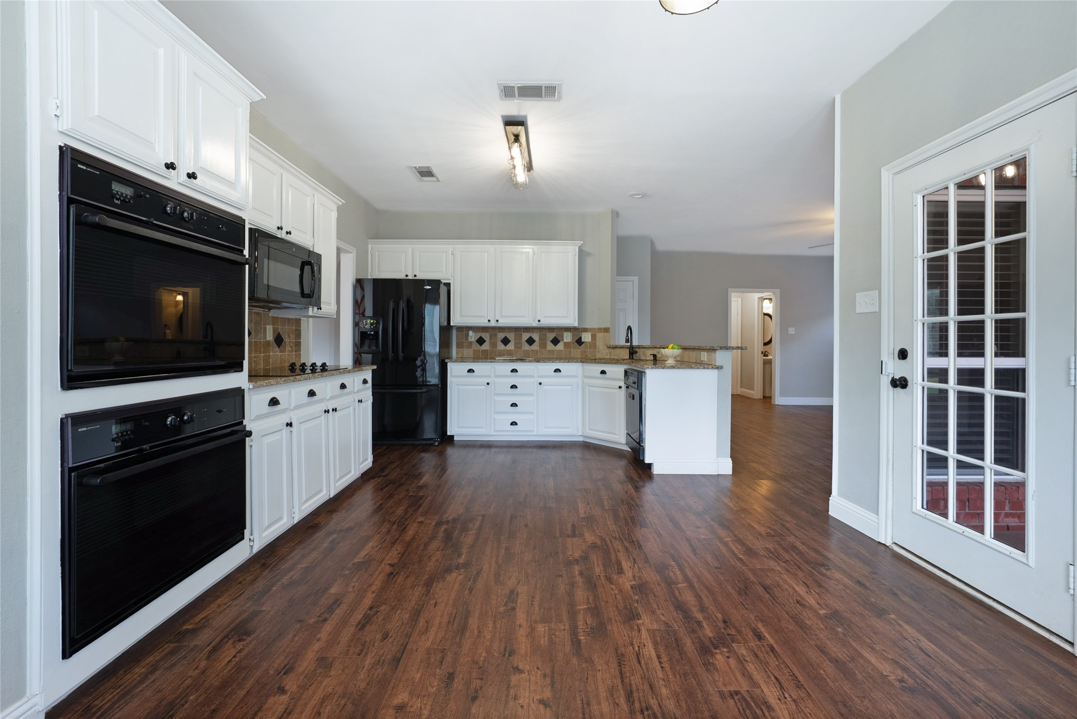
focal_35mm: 14
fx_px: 419
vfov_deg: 81.3
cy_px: 360
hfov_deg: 104.2
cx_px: 538
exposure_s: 1/3
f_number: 9
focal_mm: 14
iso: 100
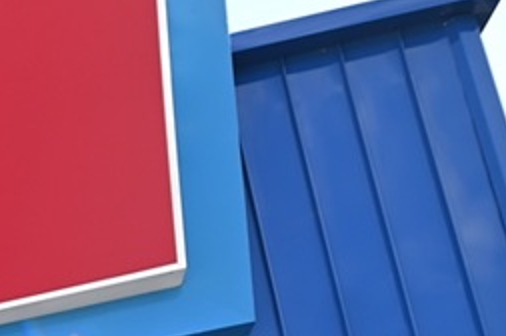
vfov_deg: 13.7
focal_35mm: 83
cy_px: 693
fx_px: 1165
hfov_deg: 16.5
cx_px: -582
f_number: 4
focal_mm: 14
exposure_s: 1/125
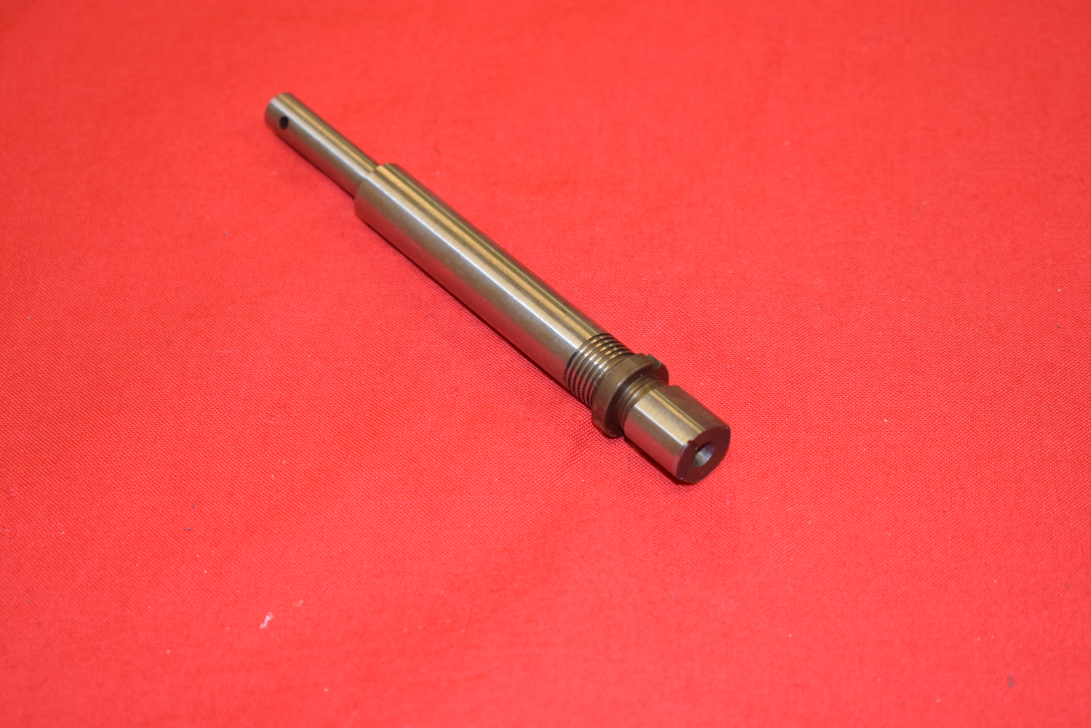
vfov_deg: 16.6
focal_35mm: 82
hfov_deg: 24.6
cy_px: 364
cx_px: 546
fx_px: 2501
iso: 1250
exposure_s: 1/80
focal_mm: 55
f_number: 5.6
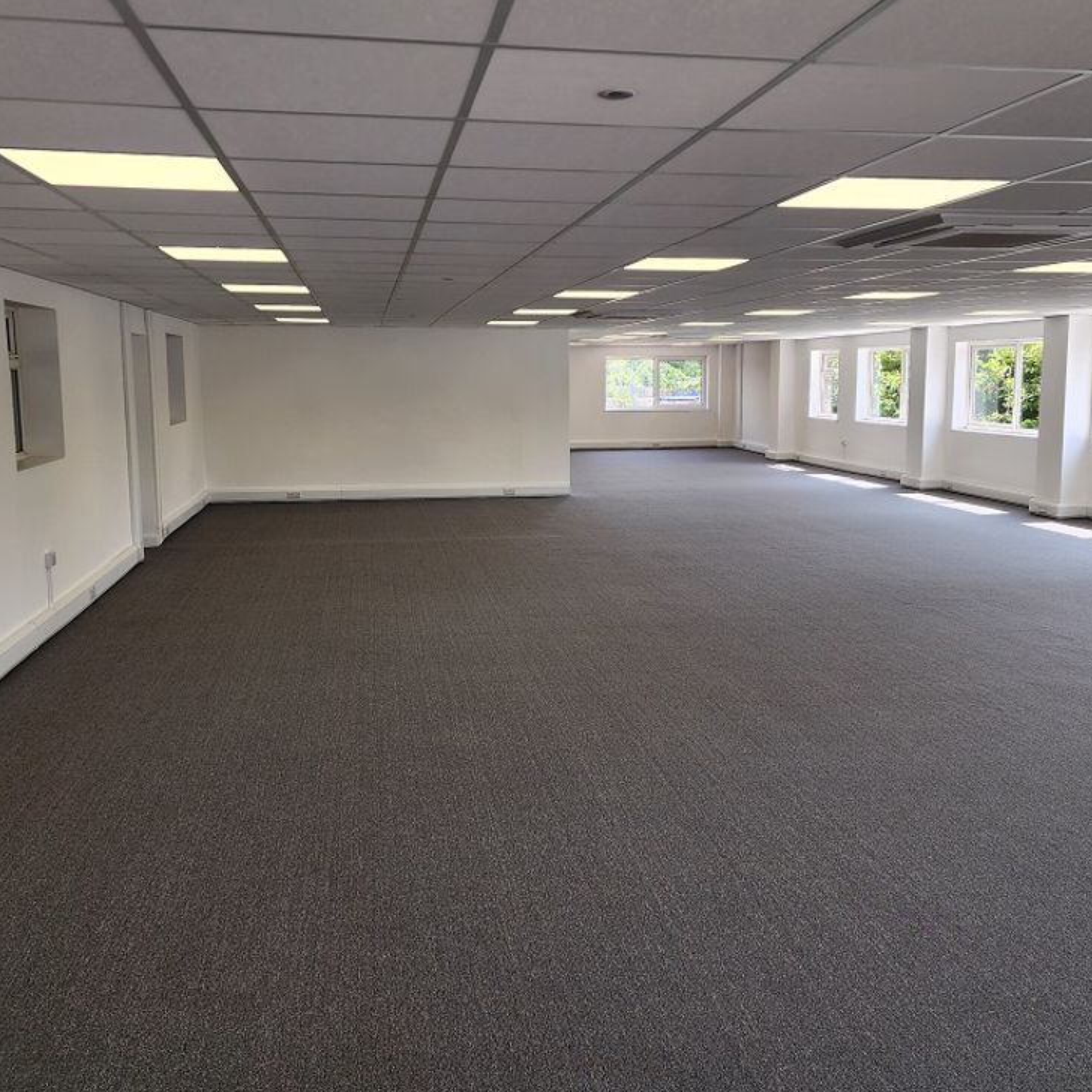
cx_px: 566
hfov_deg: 52.5
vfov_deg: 52.4
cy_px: 493
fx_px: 1106
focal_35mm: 31
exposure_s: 1/180
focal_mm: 6.4
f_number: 1.8
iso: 40
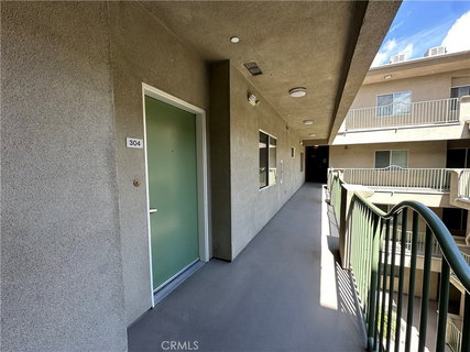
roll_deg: +0.0
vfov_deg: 85.6
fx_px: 190
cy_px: 176
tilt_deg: -2.2
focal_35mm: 14
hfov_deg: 102.1
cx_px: 235
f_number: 2.2
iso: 40
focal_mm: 2.22
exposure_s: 1/161
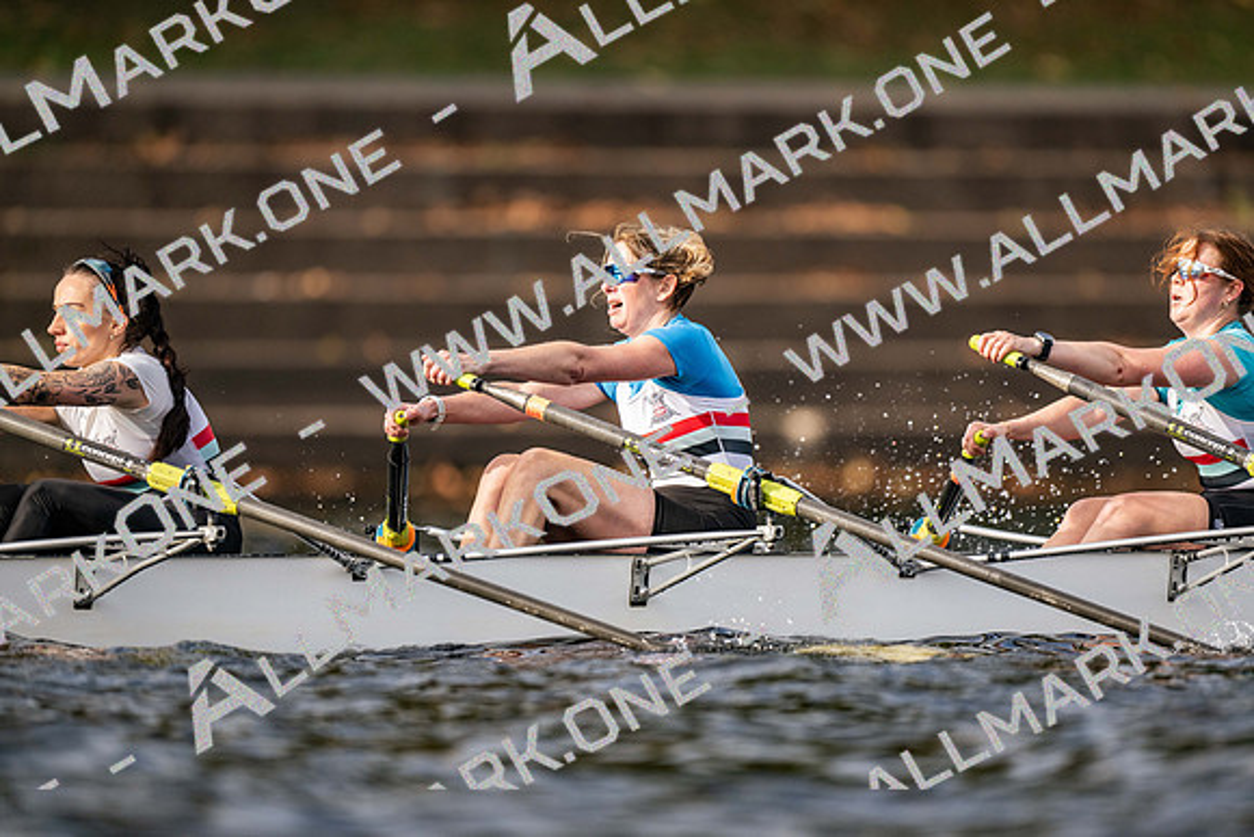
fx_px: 20915
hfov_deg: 3.4
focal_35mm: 600
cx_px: 627
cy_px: 418
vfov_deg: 2.3
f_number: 4
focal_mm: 600
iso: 400
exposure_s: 1/2500
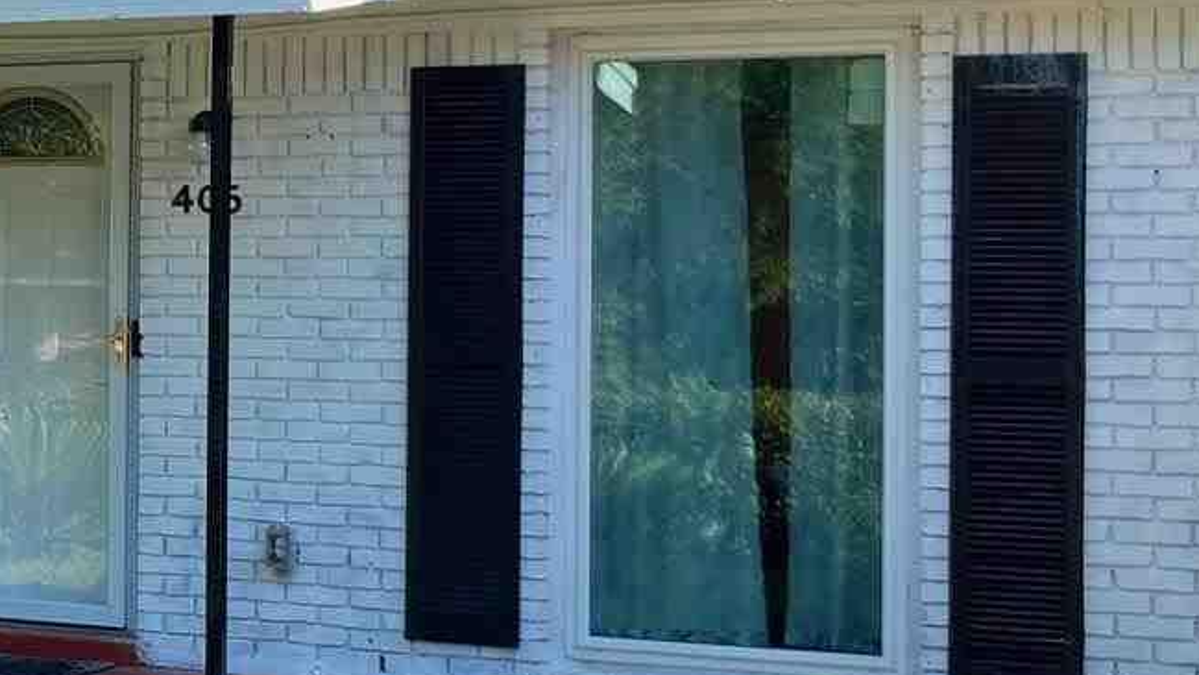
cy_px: 266
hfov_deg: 22.1
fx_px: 2798
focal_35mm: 88
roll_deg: -1.3
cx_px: -285
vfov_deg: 13.7
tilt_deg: +1.6
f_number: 1.8
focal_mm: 4.25
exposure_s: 1/782
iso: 32
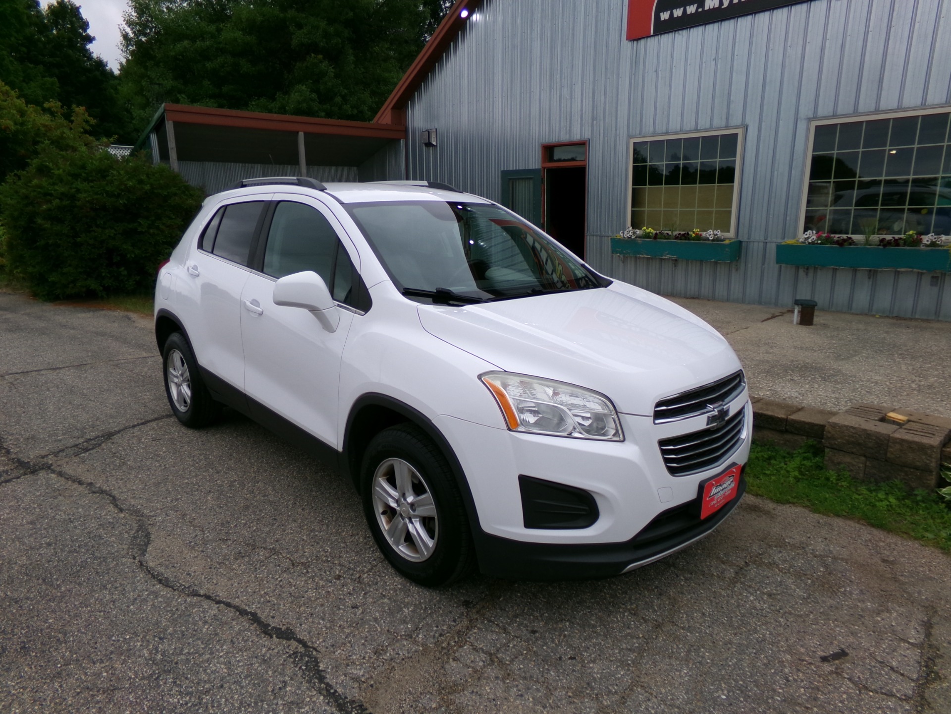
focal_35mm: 24
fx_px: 659
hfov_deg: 71.6
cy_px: 357
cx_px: 476
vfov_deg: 56.8
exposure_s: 1/280
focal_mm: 4.3
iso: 100
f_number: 3.7
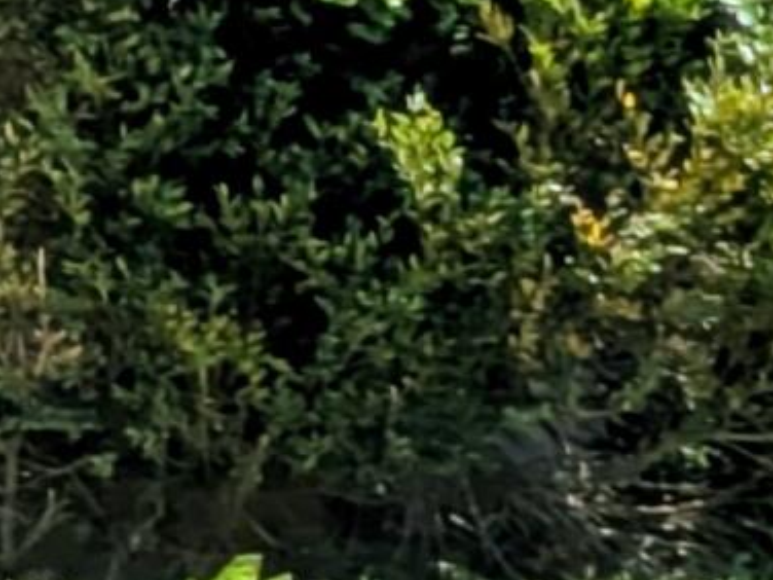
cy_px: -948
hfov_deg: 4.8
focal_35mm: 407
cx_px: -900
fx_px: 9089
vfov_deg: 3.6
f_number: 1.89
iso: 60
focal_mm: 5.43
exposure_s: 1/1639
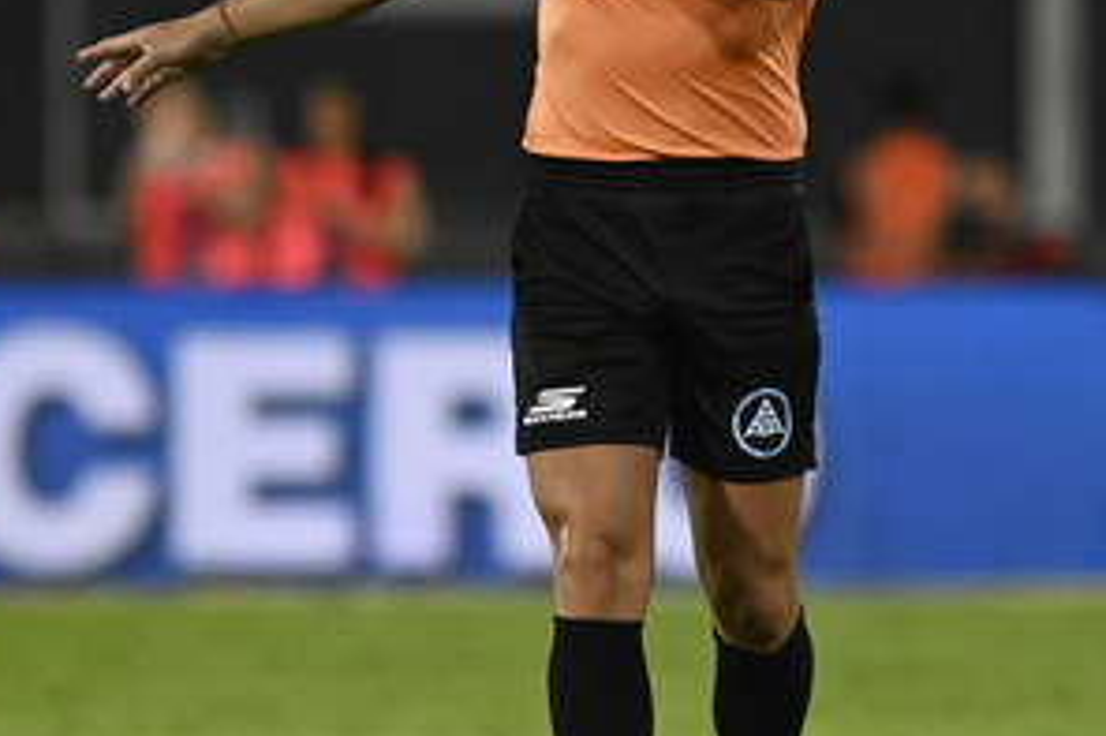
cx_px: 695
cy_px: 275
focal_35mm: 1215
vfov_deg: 1.1
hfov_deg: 1.7
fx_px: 37305
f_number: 4.8
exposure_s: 1/4000
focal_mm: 500
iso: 10000
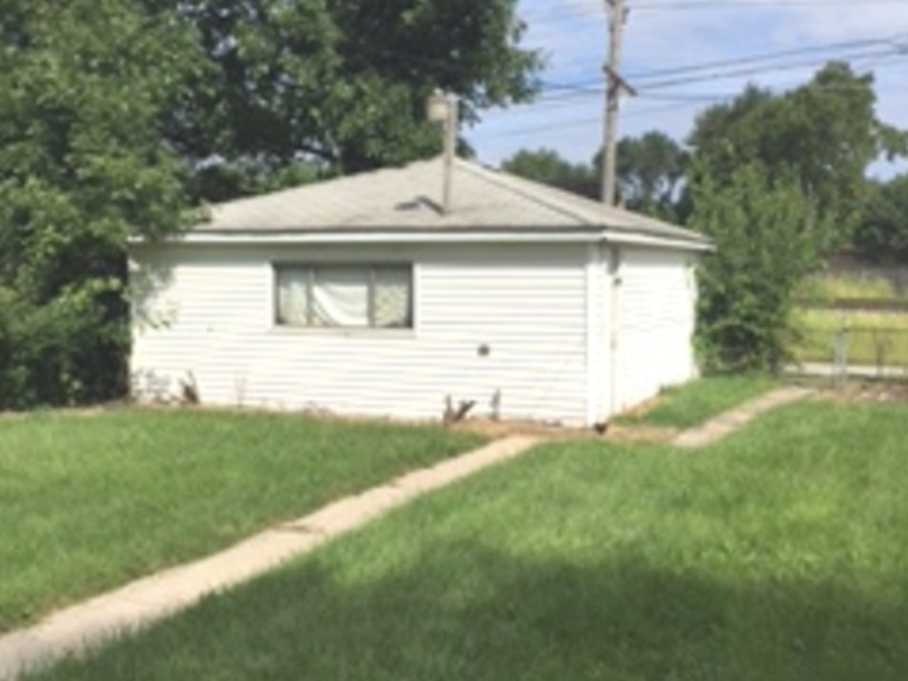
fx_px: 761
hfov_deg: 61.7
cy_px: 340
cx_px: 454
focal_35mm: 29
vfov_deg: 48.2
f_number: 2.2
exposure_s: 1/3300
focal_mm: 4.15
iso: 32
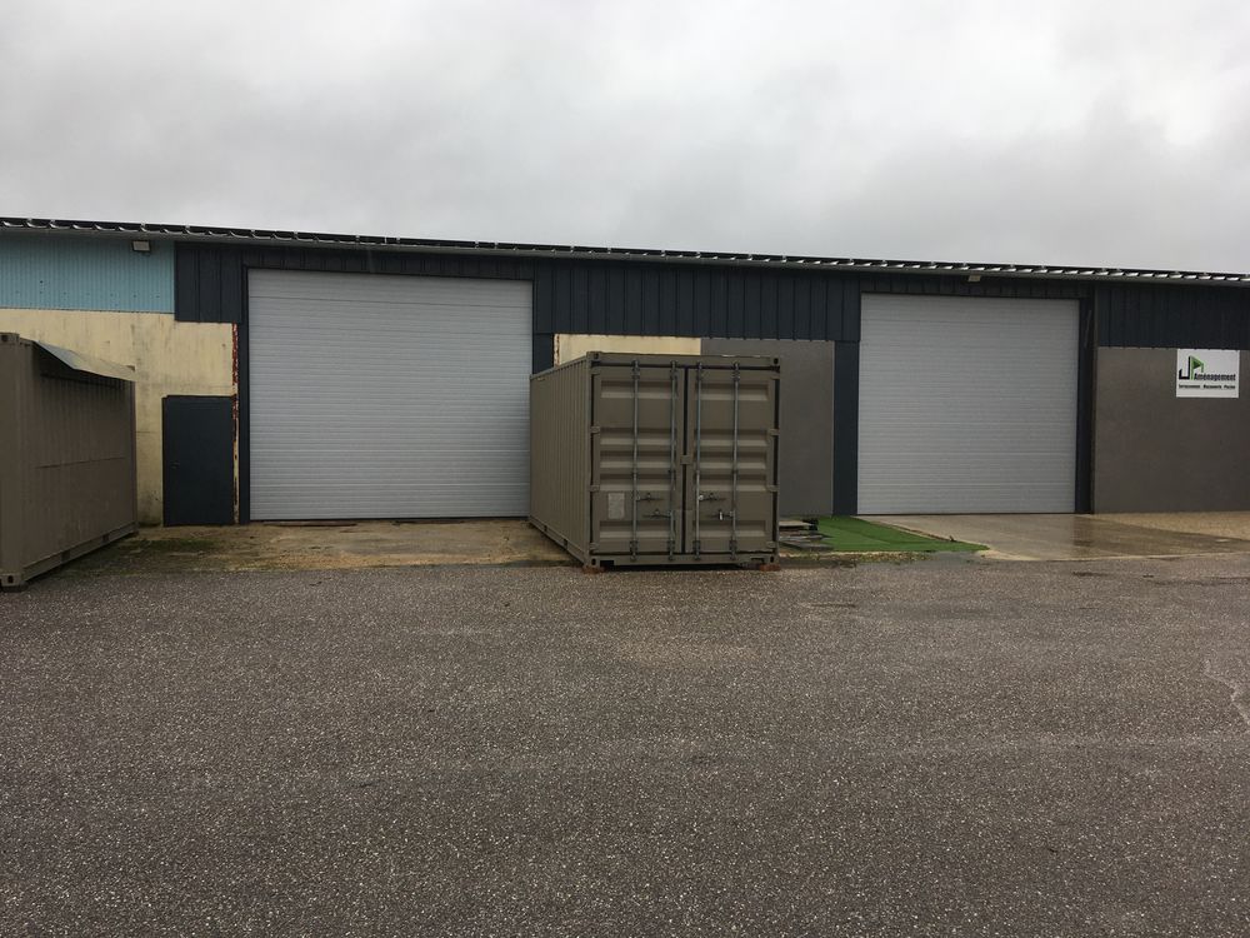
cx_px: 625
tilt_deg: -1.1
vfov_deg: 48.2
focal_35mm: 29
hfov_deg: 61.7
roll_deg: +0.0
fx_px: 1047
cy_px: 469
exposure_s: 1/262
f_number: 2.2
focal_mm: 4.15
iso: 25
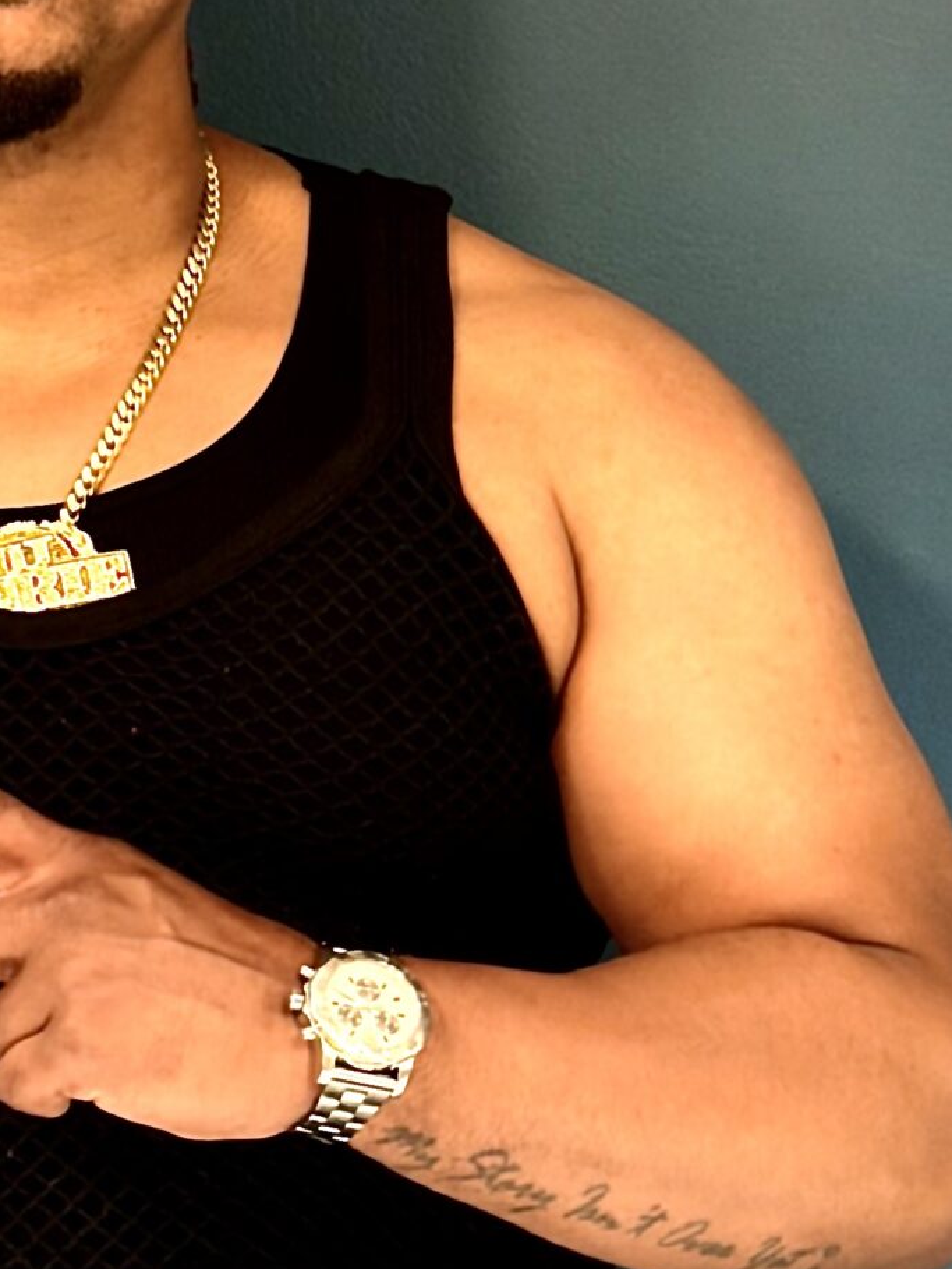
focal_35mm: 135
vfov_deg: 14.6
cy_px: 639
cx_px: -270
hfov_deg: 10.7
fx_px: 4948
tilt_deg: -3.4
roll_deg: +0.7
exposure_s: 1/30
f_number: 1.78
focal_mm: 6.76
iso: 500
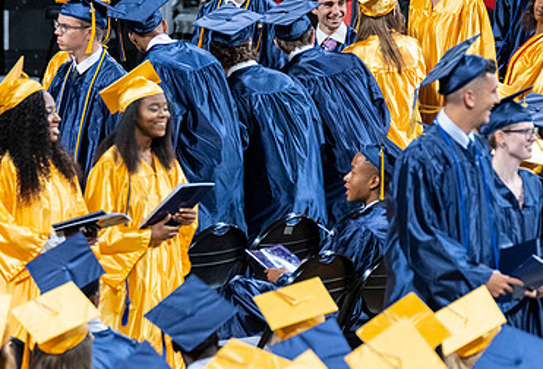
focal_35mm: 466
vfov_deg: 3.0
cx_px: 450
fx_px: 7069
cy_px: 41
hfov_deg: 4.4
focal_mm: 200
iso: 2000
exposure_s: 1/200
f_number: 4
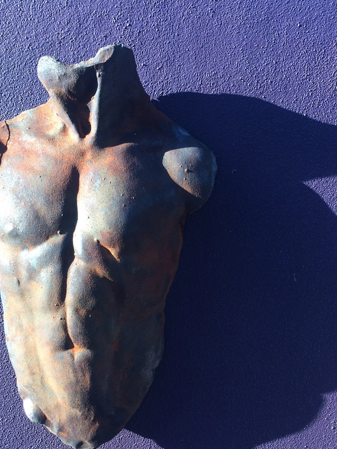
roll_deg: -0.9
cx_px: 195
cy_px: 257
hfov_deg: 31.5
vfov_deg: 41.1
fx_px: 597
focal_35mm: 46
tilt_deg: -11.1
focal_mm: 4.15
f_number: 2.2
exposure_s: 1/275
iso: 32
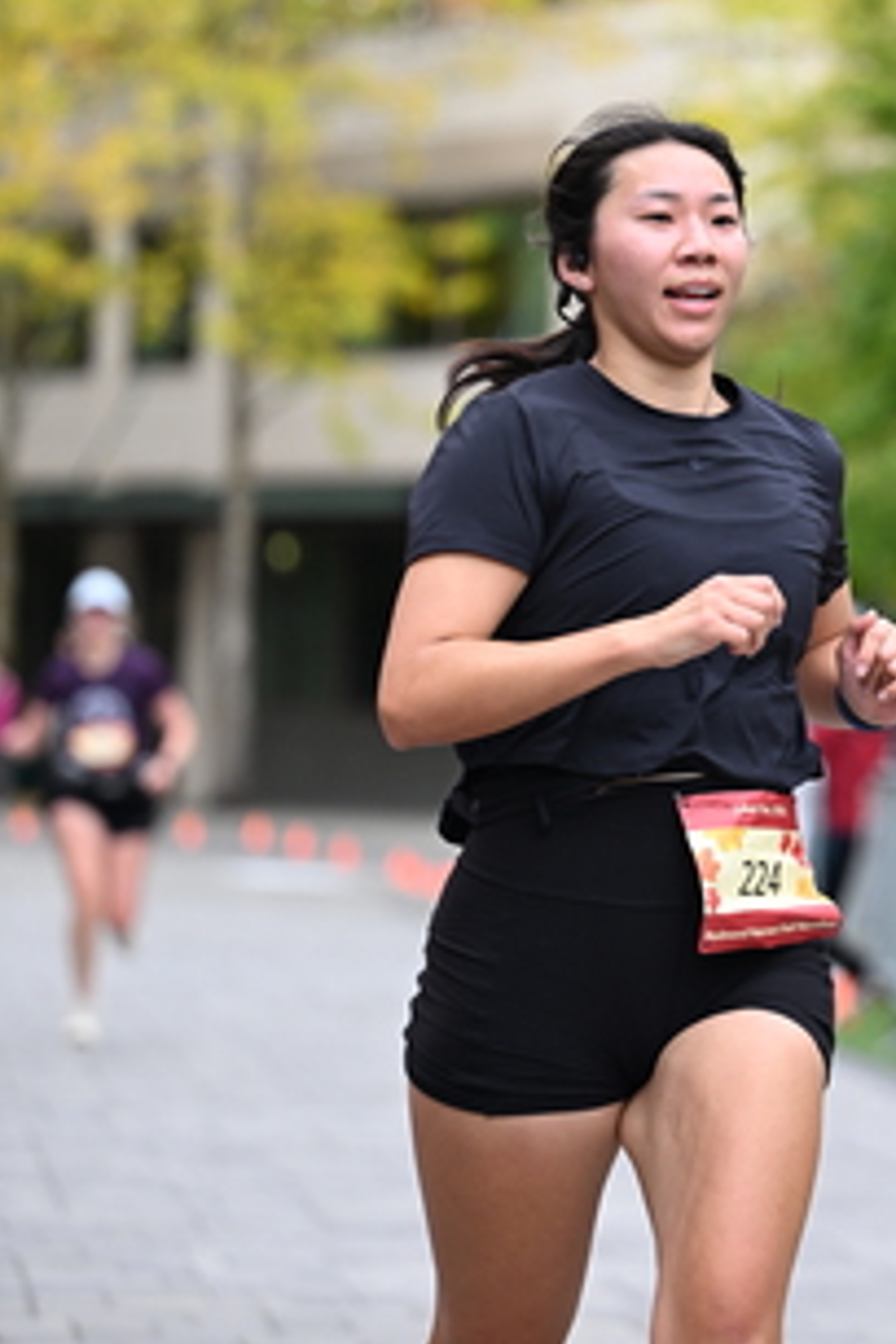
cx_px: 784
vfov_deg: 9.9
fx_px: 7727
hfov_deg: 6.6
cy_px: 553
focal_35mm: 207
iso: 640
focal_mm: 115
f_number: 2.8
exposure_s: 1/2000
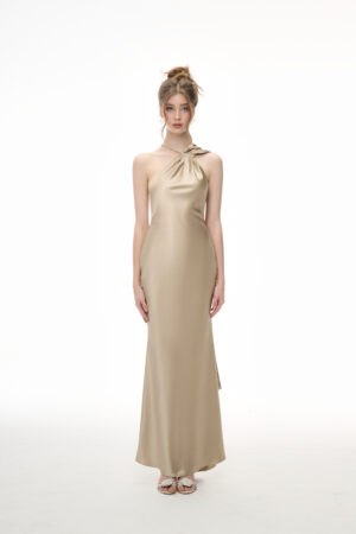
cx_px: 178
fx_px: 1038
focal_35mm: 70
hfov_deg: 19.5
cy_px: 267
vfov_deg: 28.8
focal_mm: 70
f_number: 9
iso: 250
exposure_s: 1/160
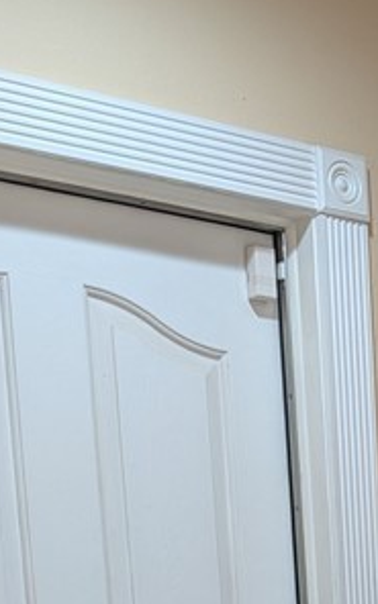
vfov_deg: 20.3
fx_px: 1450
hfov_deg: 14.0
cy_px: 900
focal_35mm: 88
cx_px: 544
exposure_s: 1/120
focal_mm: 4.53
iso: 30
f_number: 1.7
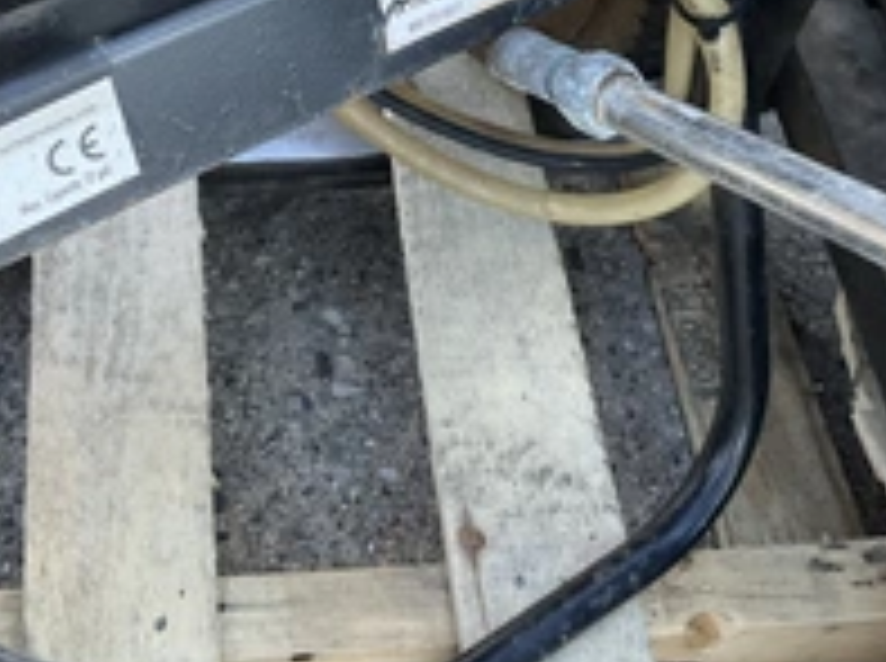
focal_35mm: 59
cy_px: 27
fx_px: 1507
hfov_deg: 32.7
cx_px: 369
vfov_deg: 23.8
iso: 32
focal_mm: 3
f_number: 1.8
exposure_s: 1/122
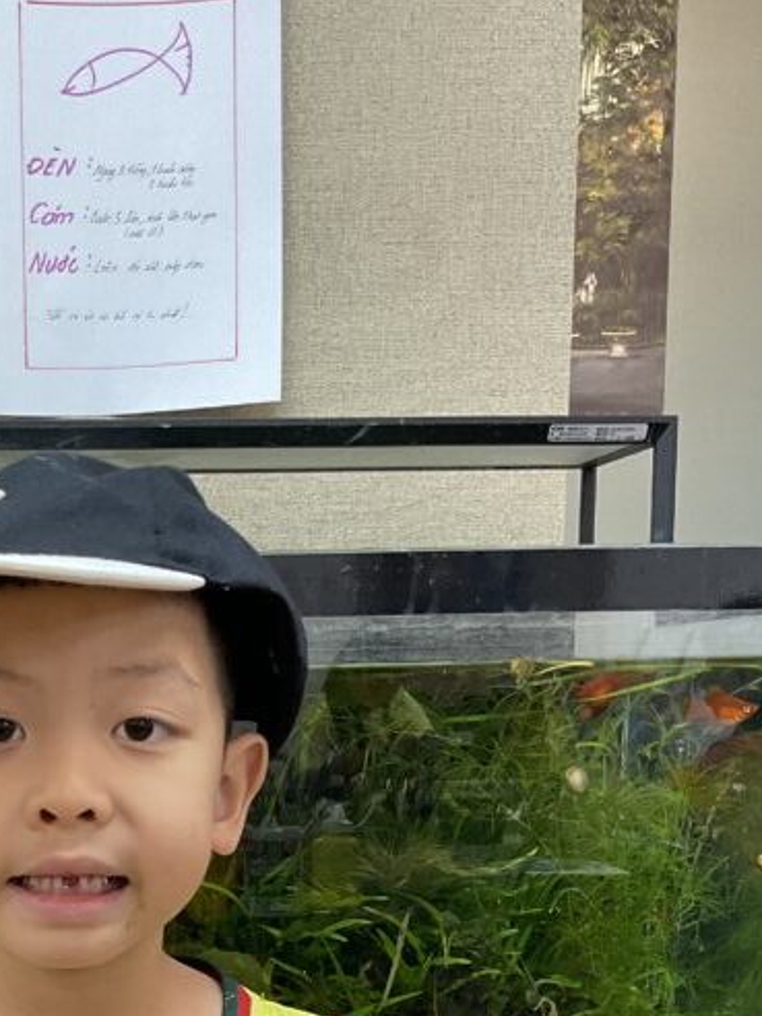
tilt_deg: -10.5
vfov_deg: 30.3
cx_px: 37
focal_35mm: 59
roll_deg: +0.8
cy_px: 1028
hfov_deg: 23.9
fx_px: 1732
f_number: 1.8
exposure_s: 1/78
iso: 64
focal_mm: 3
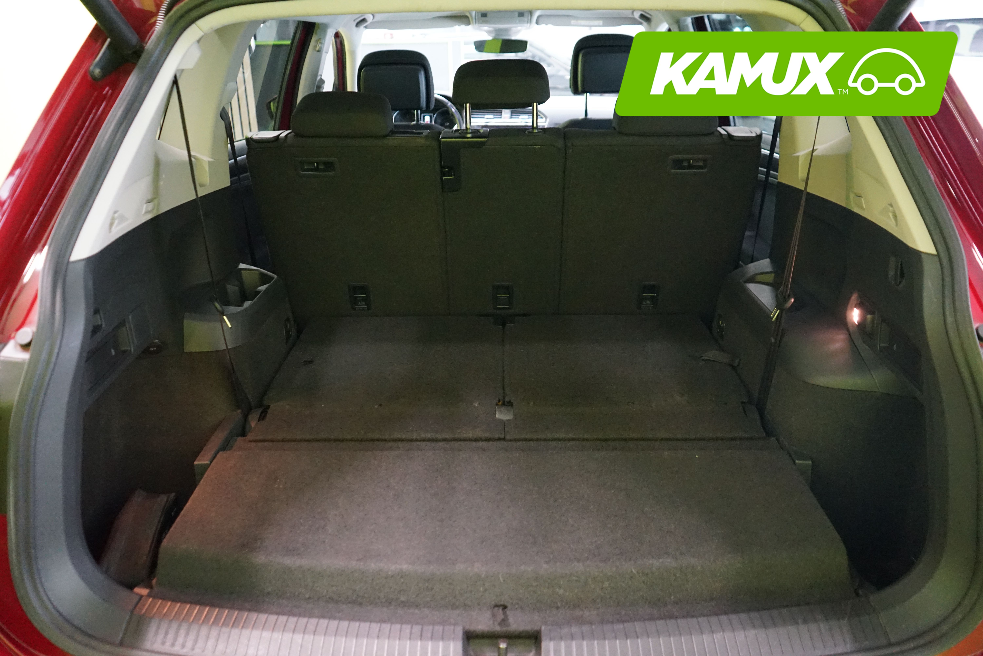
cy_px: 328
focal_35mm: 28
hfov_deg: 65.5
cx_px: 492
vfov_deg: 46.4
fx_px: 764
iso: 6400
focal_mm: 28
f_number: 3.5
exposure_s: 1/30
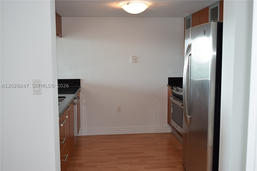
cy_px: 86
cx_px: 128
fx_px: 268
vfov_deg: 35.5
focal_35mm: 38
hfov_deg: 51.3
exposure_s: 1/125
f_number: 5.6
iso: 800
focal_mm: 25
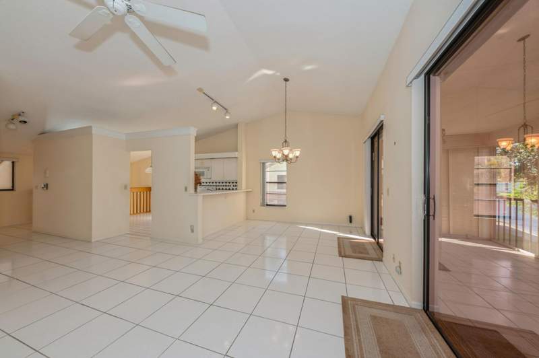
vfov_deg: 89.9
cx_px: 270
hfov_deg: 112.7
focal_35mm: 12
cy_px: 179
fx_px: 180
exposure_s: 1/30
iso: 160
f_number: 8
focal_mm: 12
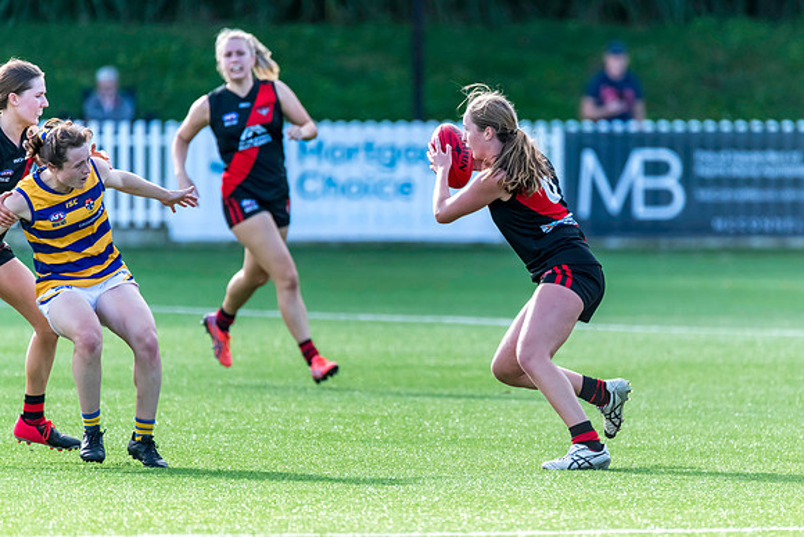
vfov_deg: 2.0
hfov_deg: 3.0
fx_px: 15387
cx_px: 458
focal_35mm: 689
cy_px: 301
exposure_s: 1/1600
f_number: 6.3
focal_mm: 600
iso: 2000
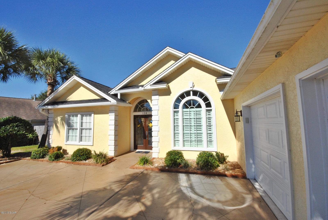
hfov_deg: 100.3
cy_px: 110
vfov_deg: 77.5
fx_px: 137
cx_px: 164
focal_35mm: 15
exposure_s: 1/200
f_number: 20
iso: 400
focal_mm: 10
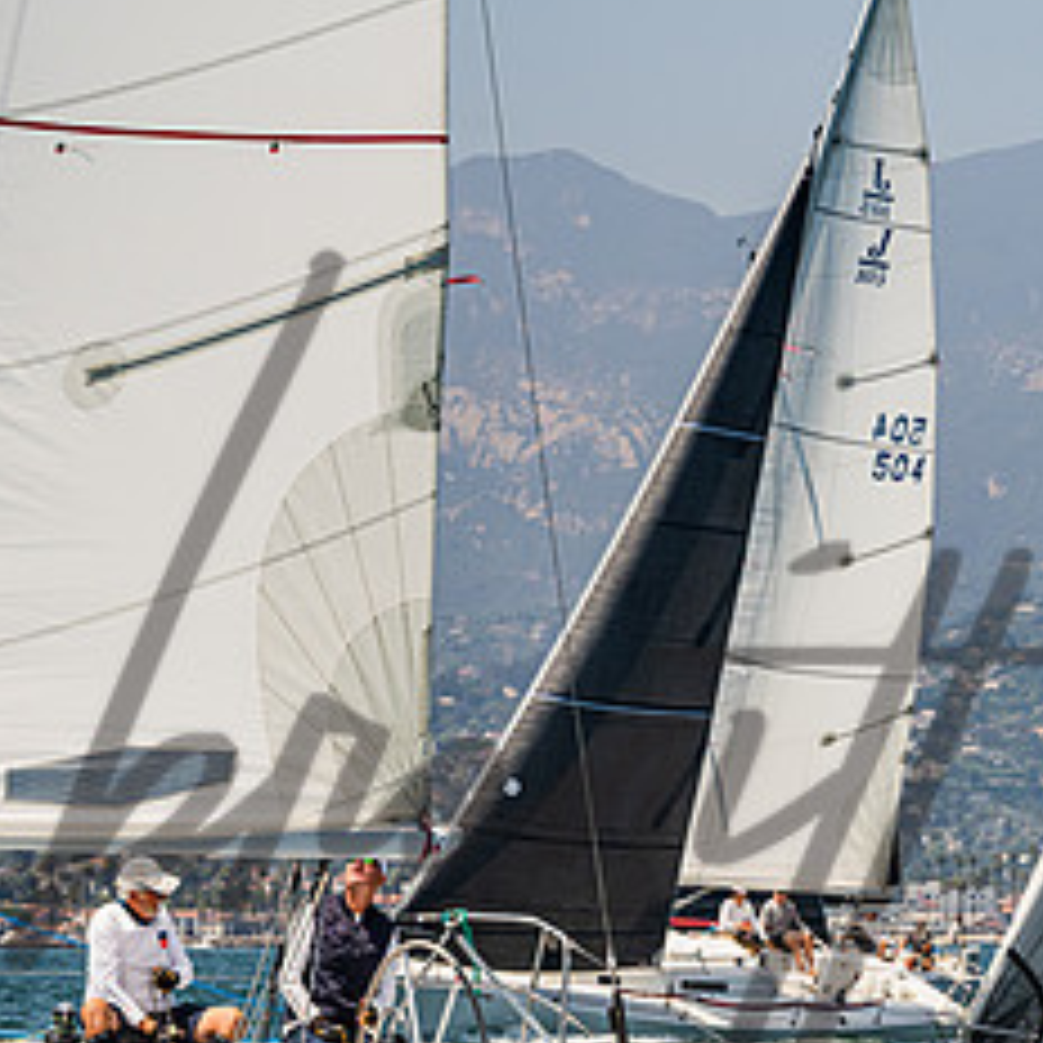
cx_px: 387
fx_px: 8693
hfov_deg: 6.9
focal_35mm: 255
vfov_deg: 6.9
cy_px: 762
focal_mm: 120
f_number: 8
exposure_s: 1/1600
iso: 500
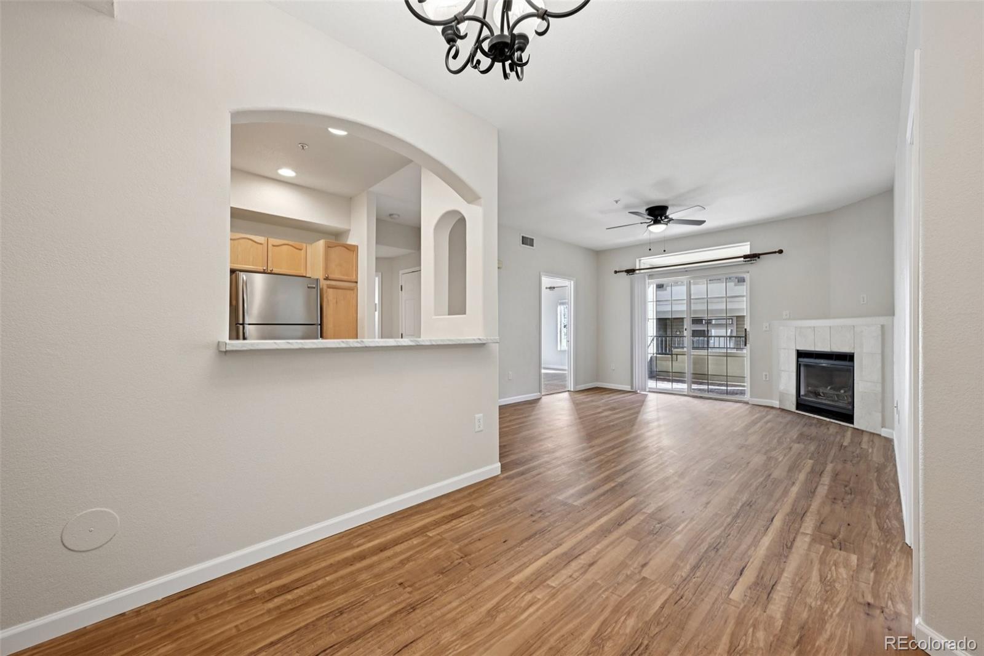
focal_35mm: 14
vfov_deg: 81.2
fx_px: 383
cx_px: 492
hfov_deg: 104.3
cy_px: 328
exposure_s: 1/15
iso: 400
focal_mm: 14
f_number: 13
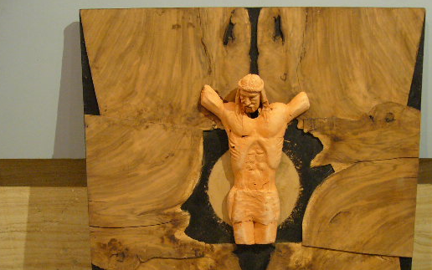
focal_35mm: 46
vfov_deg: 27.9
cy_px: 171
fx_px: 542
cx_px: 229
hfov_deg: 43.5
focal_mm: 5.8
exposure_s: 1/13
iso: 200
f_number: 2.8
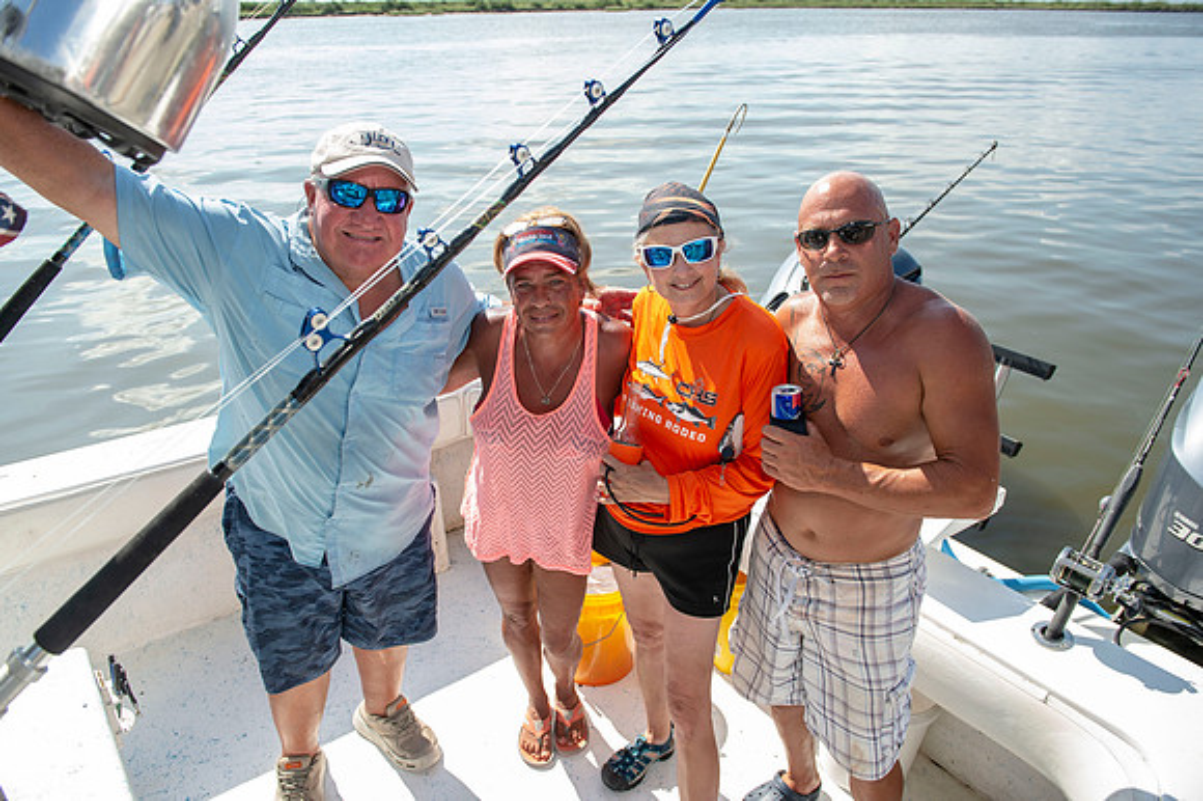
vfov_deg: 49.5
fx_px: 868
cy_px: 400
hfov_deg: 69.4
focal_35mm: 26
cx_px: 602
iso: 50
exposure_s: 1/250
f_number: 5
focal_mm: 26
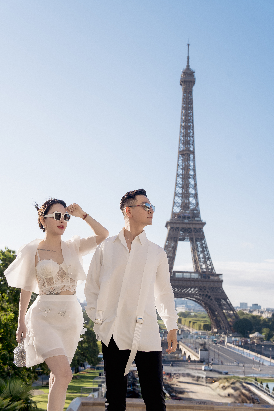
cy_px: 206
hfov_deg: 27.0
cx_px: 137
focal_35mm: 50
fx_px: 571
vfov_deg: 39.6
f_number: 5.6
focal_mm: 50
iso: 125
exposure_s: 1/400
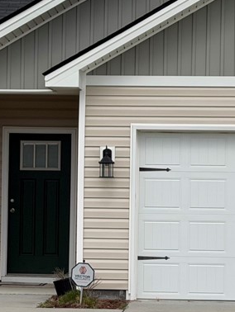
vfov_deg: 15.2
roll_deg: -0.7
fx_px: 1175
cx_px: 138
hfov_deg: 11.4
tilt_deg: +1.1
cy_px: 182
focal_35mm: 130
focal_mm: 6.76
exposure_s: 1/6024
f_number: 1.78
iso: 64
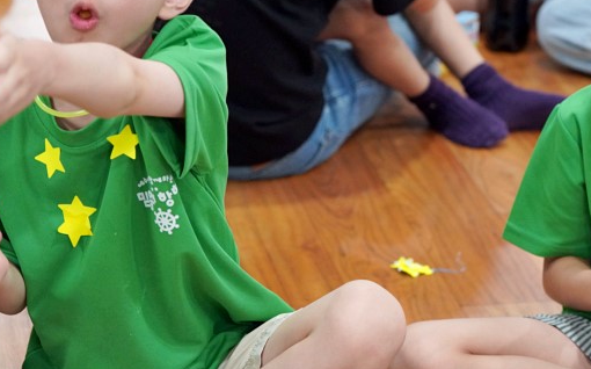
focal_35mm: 126
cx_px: 379
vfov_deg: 10.4
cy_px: 99
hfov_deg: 16.6
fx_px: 2028
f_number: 4
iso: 3200
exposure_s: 1/160
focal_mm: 70
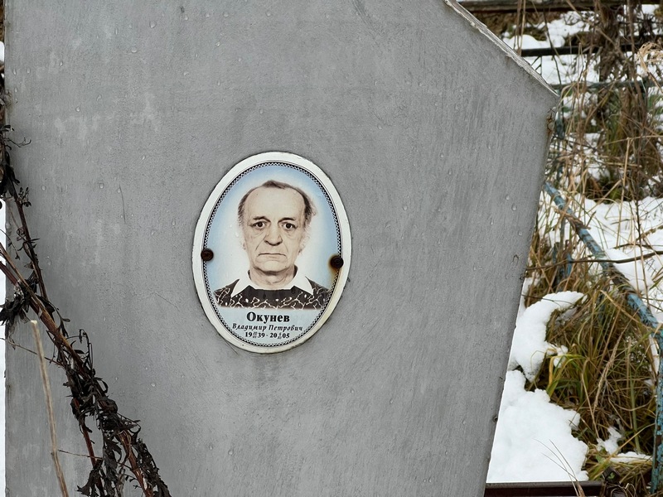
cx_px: 332
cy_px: 248
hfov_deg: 25.3
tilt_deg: -17.6
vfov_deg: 19.1
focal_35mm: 77
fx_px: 1475
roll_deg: +1.4
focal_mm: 9
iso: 50
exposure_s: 1/99
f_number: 2.8
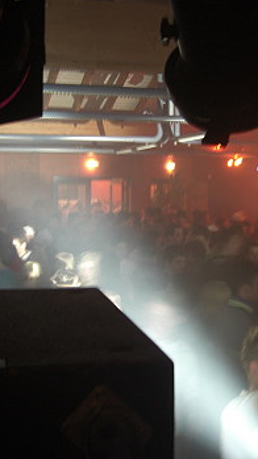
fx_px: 682
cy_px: 231
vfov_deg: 37.2
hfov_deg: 21.4
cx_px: 150
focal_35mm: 56
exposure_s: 1/2.5
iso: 200
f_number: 2.8
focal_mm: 7.9
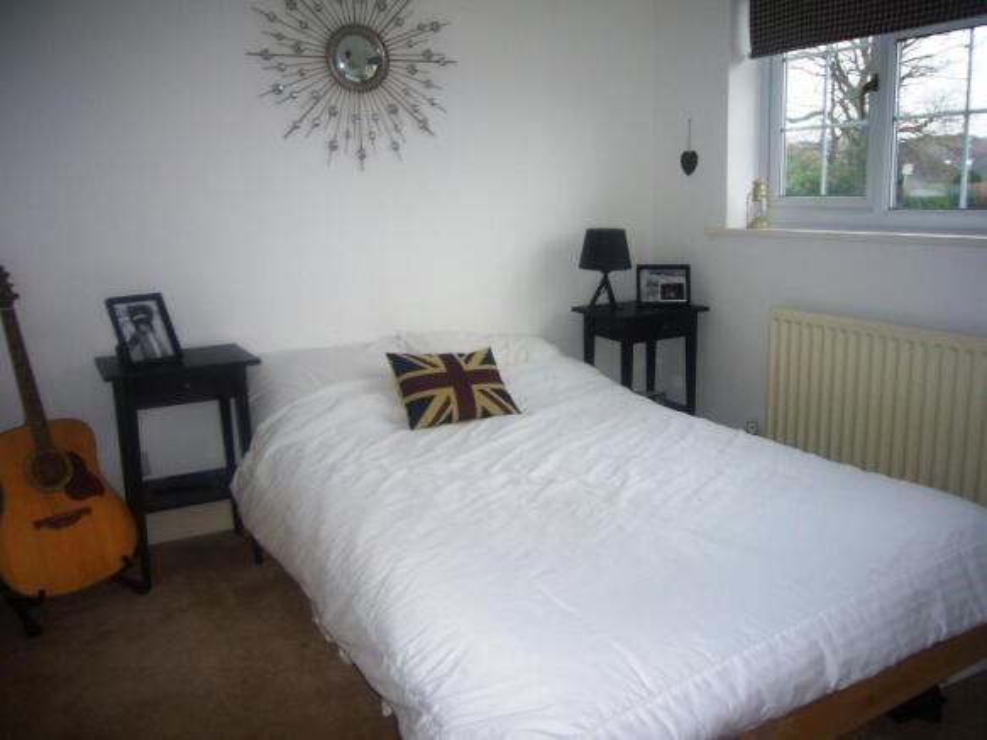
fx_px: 798
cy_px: 370
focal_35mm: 28
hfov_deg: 63.5
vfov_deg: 49.7
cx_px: 494
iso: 100
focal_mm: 4.6
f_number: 2.8
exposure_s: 1/30
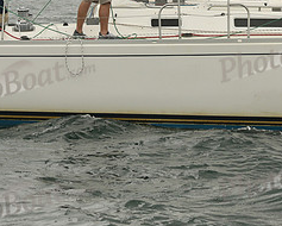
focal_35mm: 218
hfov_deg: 8.9
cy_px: 7
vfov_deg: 7.1
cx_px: 158
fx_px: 1821
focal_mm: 95
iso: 320
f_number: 9
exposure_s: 1/800
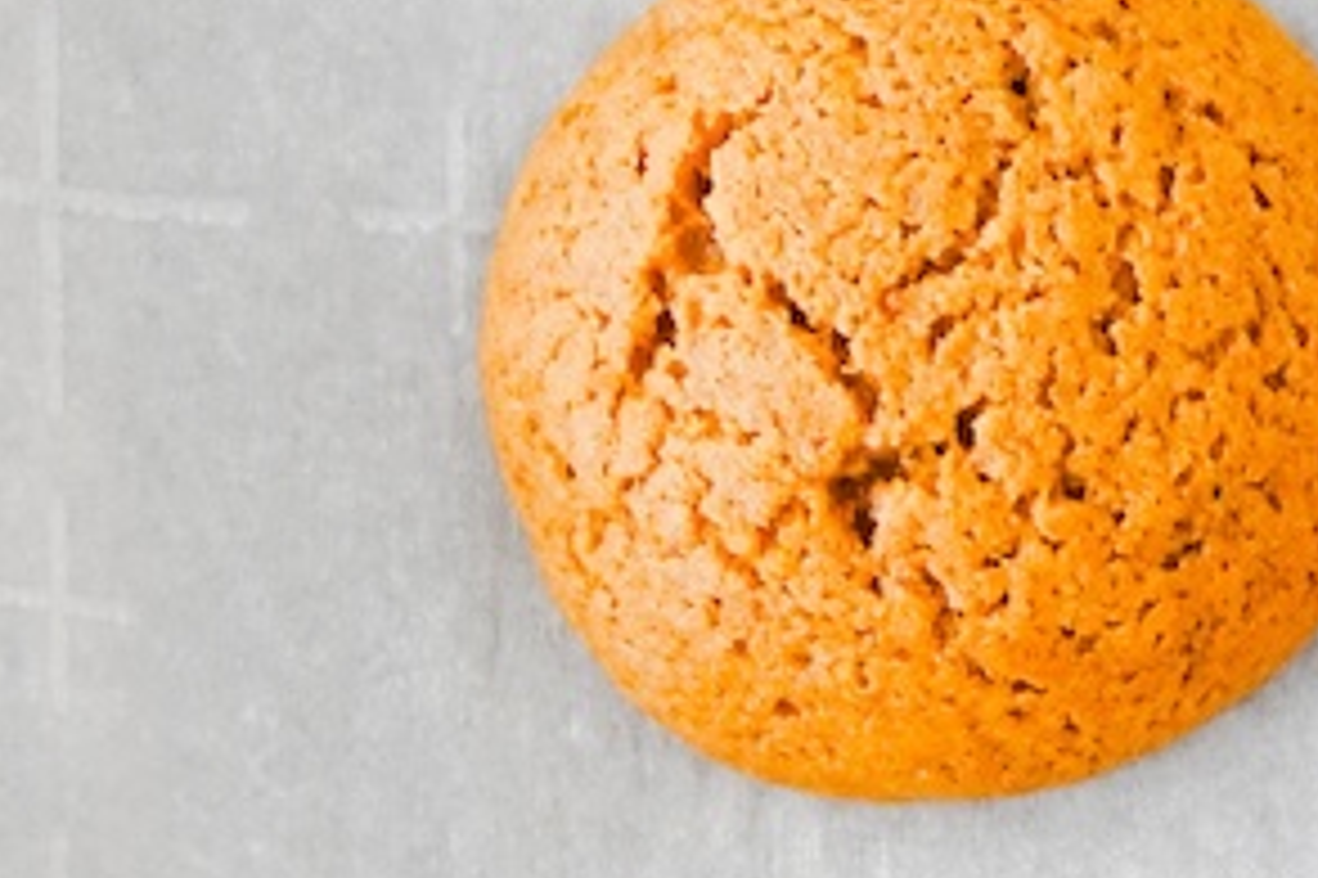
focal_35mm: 308
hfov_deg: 6.6
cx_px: 2186
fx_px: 11269
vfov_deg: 4.5
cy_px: 788
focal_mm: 50
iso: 400
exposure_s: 1/125
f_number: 4
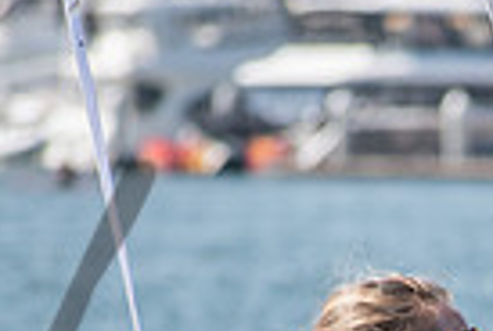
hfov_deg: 1.8
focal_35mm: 1138
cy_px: 674
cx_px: 685
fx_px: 15618
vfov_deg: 1.2
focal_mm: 175
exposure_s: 1/400
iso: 100
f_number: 5.6
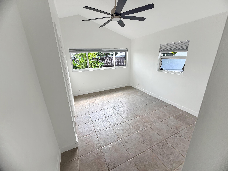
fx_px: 92
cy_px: 86
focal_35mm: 14
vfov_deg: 85.7
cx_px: 114
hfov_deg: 102.1
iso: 64
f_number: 2.2
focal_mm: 2.22
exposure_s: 1/121
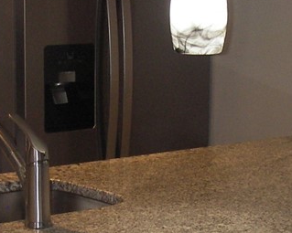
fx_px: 1028
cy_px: 235
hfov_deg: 16.1
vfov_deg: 12.8
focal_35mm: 119
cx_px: 105
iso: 100
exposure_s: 1/30
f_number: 3.3
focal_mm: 6.3
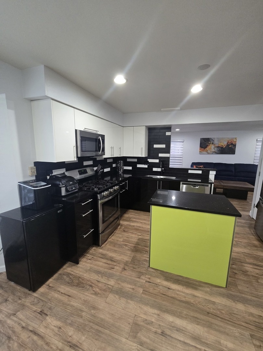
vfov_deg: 106.2
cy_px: 176
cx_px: 132
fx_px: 132
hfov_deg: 89.9
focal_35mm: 13
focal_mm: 2.2
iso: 500
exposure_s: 1/60
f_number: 2.2
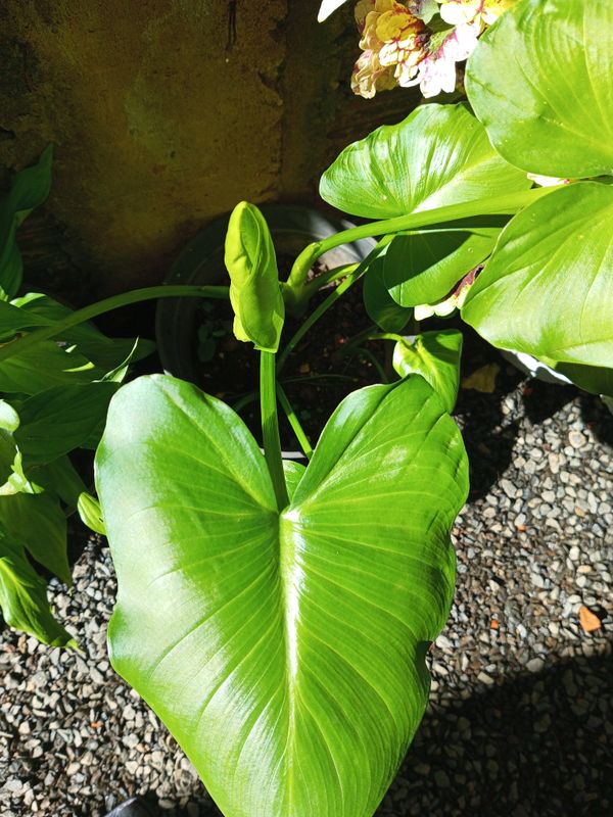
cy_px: 408
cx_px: 306
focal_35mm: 27
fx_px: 638
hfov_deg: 51.4
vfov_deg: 65.3
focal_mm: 4.11
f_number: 1.6
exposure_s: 1/343
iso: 60
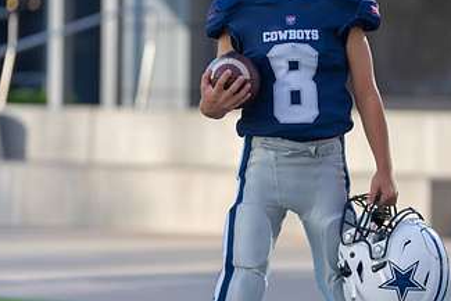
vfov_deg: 6.1
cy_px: 83
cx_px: 314
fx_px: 2832
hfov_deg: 9.1
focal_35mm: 226
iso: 100
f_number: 2.8
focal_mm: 123
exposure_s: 1/500
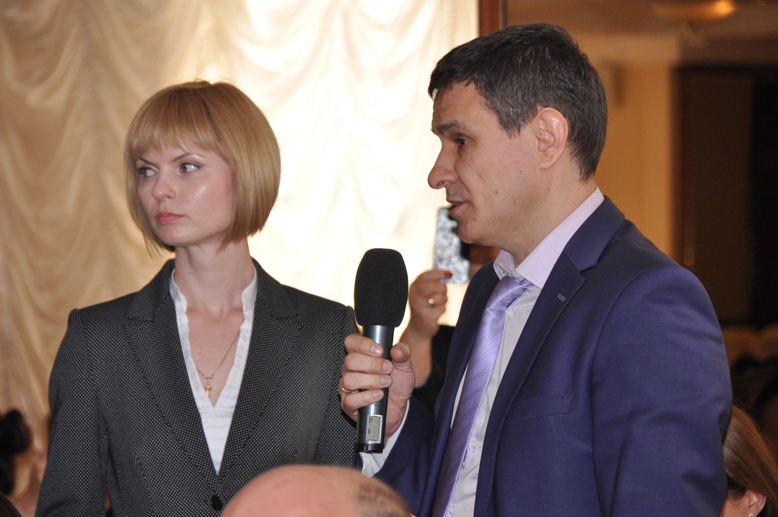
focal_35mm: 195
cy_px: 258
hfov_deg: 10.6
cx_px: 389
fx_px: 4209
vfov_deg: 7.0
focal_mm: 130
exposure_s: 1/125
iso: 640
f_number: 5.6
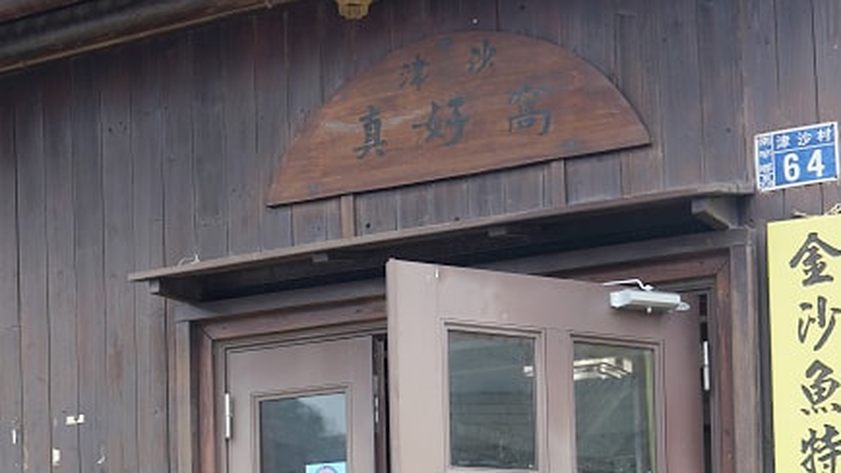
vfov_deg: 13.7
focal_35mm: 84
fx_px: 1873
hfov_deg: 24.9
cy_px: 649
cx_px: 171
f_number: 4
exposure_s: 1/160
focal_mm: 29
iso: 125
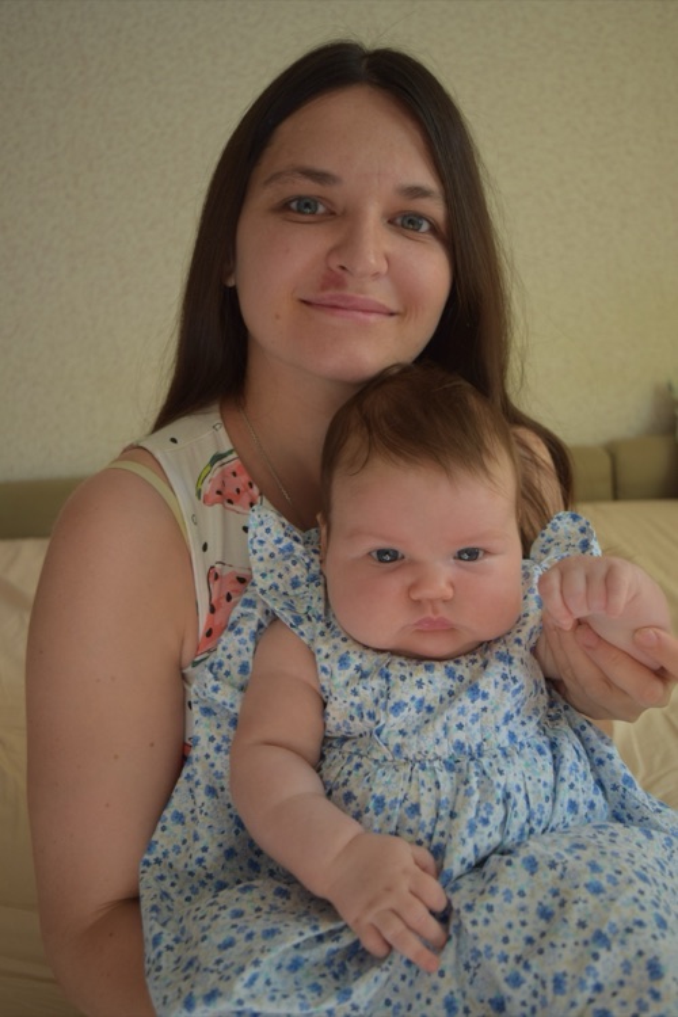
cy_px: 508
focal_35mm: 34
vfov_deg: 55.1
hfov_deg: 38.4
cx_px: 339
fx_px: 975
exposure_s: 1/100
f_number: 3.8
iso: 200
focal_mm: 23
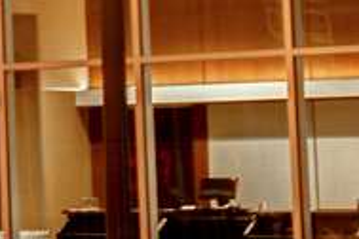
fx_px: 2373
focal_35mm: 238
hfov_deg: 7.6
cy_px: -311
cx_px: -718
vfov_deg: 5.6
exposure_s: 1/1.67
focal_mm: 20
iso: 250
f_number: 7.1
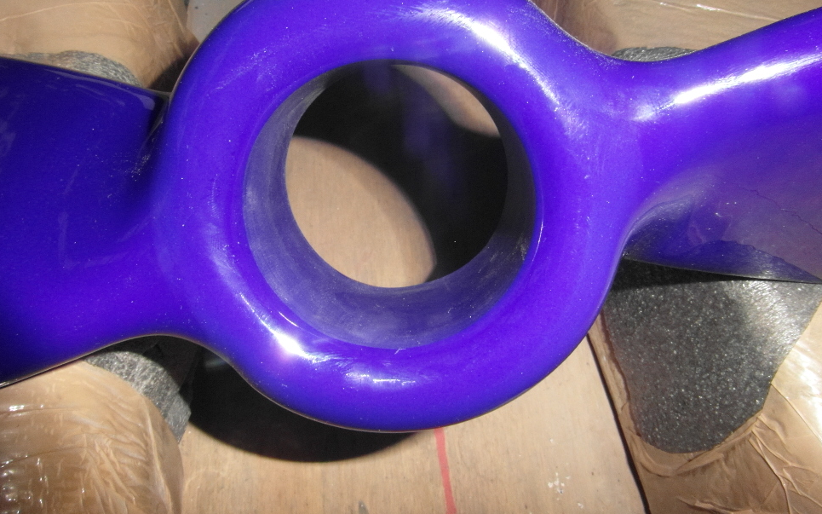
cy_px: 196
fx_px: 605
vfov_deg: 45.7
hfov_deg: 68.4
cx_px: 401
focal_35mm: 27
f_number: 7.3
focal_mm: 4
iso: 240
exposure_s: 1/30
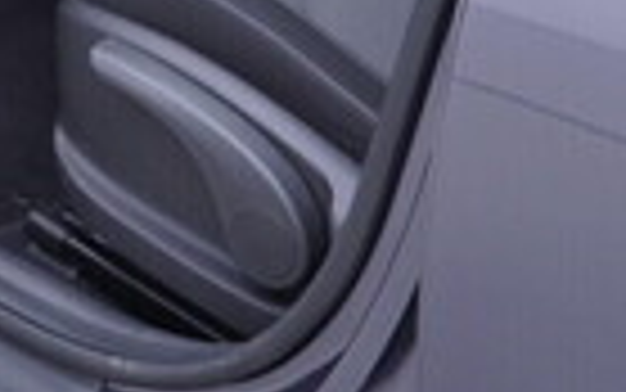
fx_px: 2475
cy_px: -313
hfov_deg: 13.4
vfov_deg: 8.7
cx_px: -365
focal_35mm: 145
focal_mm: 24
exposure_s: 1/40
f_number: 2.8
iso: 125
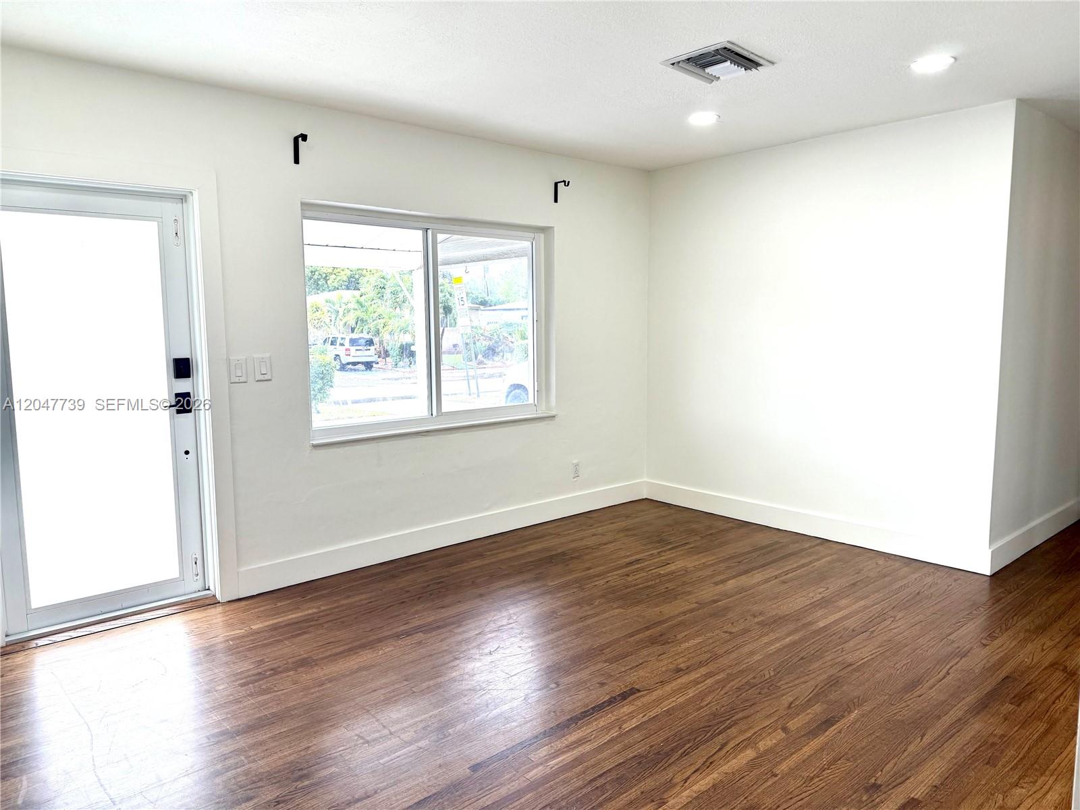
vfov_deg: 56.8
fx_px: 749
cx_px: 540
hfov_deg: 71.6
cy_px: 405
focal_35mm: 24
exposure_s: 1/232
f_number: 1.78
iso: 100
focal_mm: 6.76
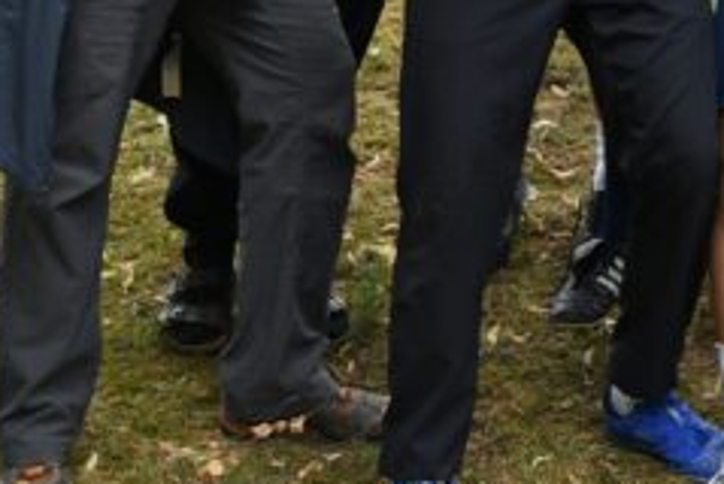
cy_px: -277
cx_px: 1054
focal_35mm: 137
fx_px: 2759
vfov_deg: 9.7
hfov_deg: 14.1
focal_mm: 32
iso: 500
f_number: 2.8
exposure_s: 1/1600
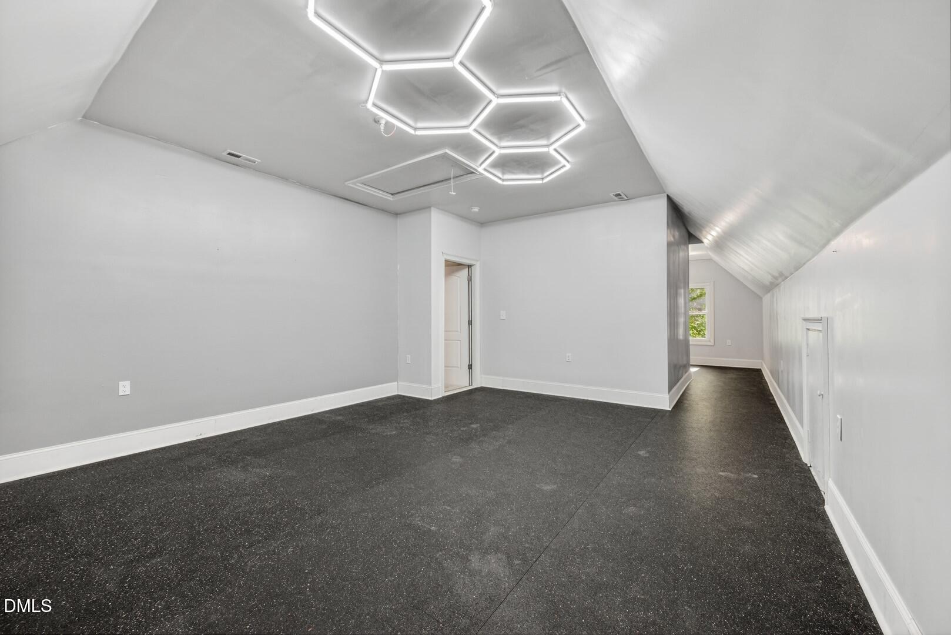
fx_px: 370
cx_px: 476
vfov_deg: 81.3
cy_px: 318
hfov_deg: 104.2
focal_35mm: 14
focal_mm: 14
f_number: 10
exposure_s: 1/20
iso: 640
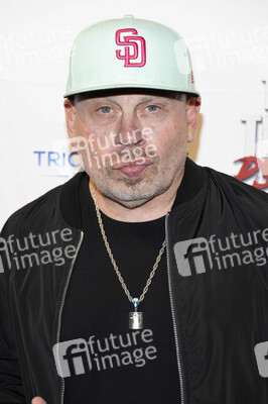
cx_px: 134
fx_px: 1074
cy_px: 202
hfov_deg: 14.2
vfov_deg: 21.3
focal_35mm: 96
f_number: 5.6
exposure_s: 1/200
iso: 800
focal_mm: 96
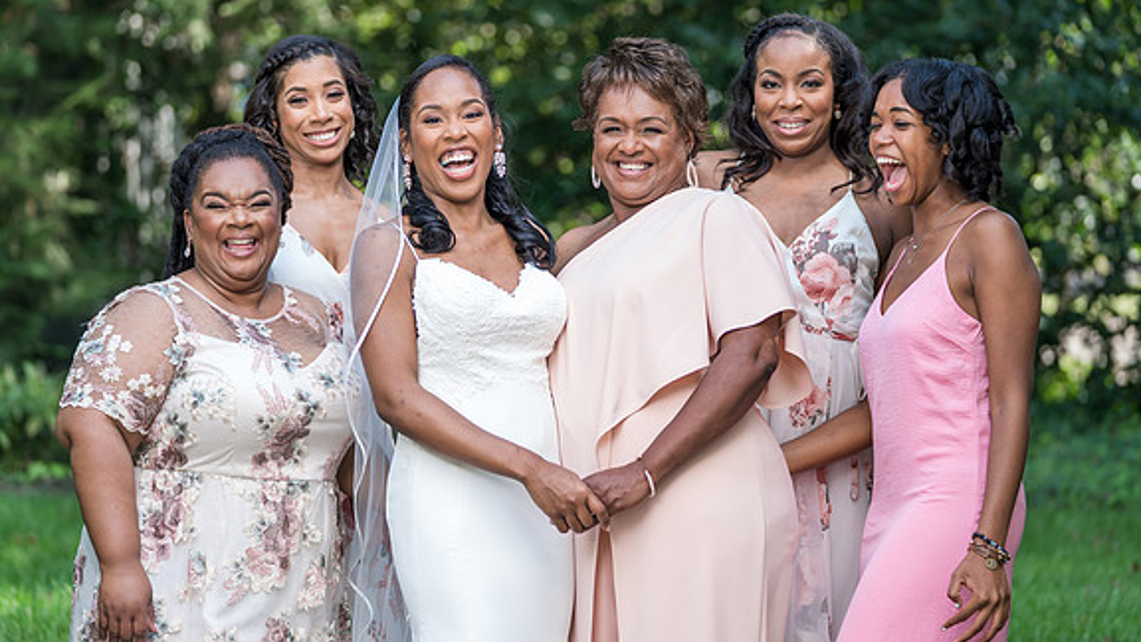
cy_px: 315
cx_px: 560
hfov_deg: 18.0
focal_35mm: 119
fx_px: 3600
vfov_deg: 10.2
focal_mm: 101
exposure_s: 1/200
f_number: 2.8
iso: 125
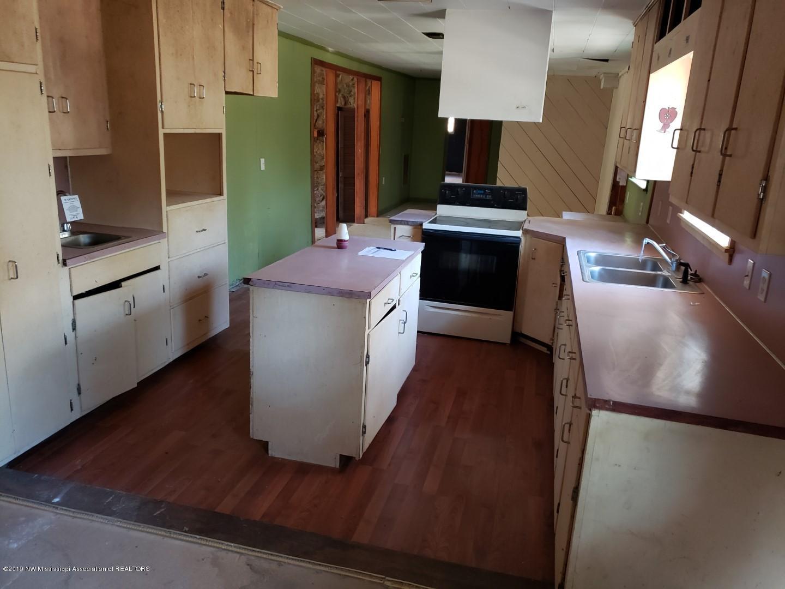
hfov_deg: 67.3
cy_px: 294
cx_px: 392
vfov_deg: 53.1
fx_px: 590
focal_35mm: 26
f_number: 1.5
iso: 250
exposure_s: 1/15
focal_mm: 4.3
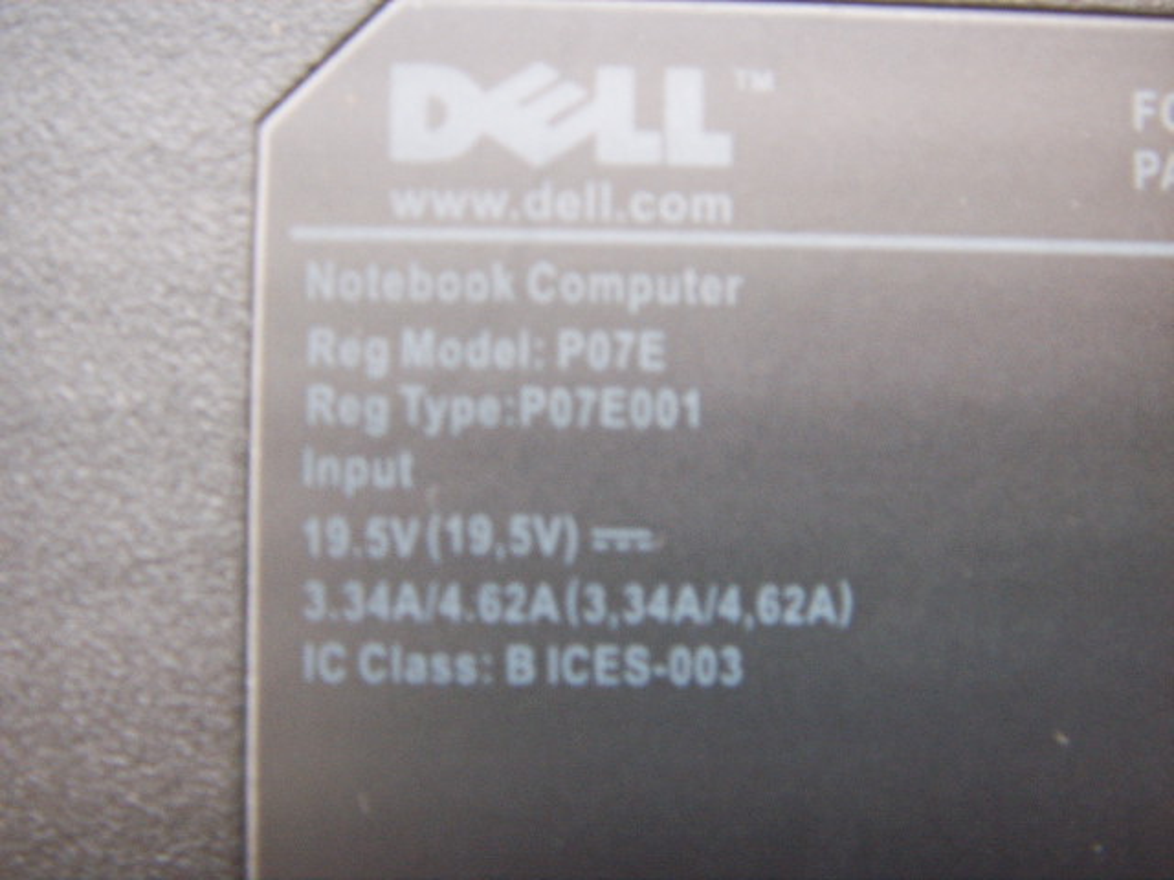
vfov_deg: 36.8
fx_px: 1323
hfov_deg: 47.9
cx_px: 587
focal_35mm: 39
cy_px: 440
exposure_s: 1/1.43
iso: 152
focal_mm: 6.6
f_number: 3.5
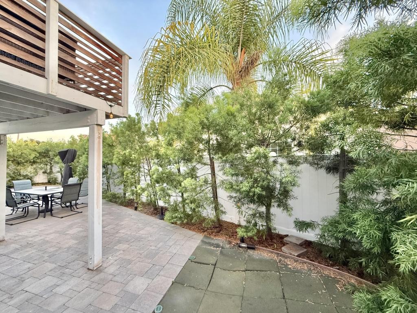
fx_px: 169
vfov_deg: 85.7
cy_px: 156
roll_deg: +0.4
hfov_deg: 102.1
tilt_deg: +1.7
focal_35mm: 14
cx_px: 208
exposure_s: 1/61
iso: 320
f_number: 2.2
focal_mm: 2.22
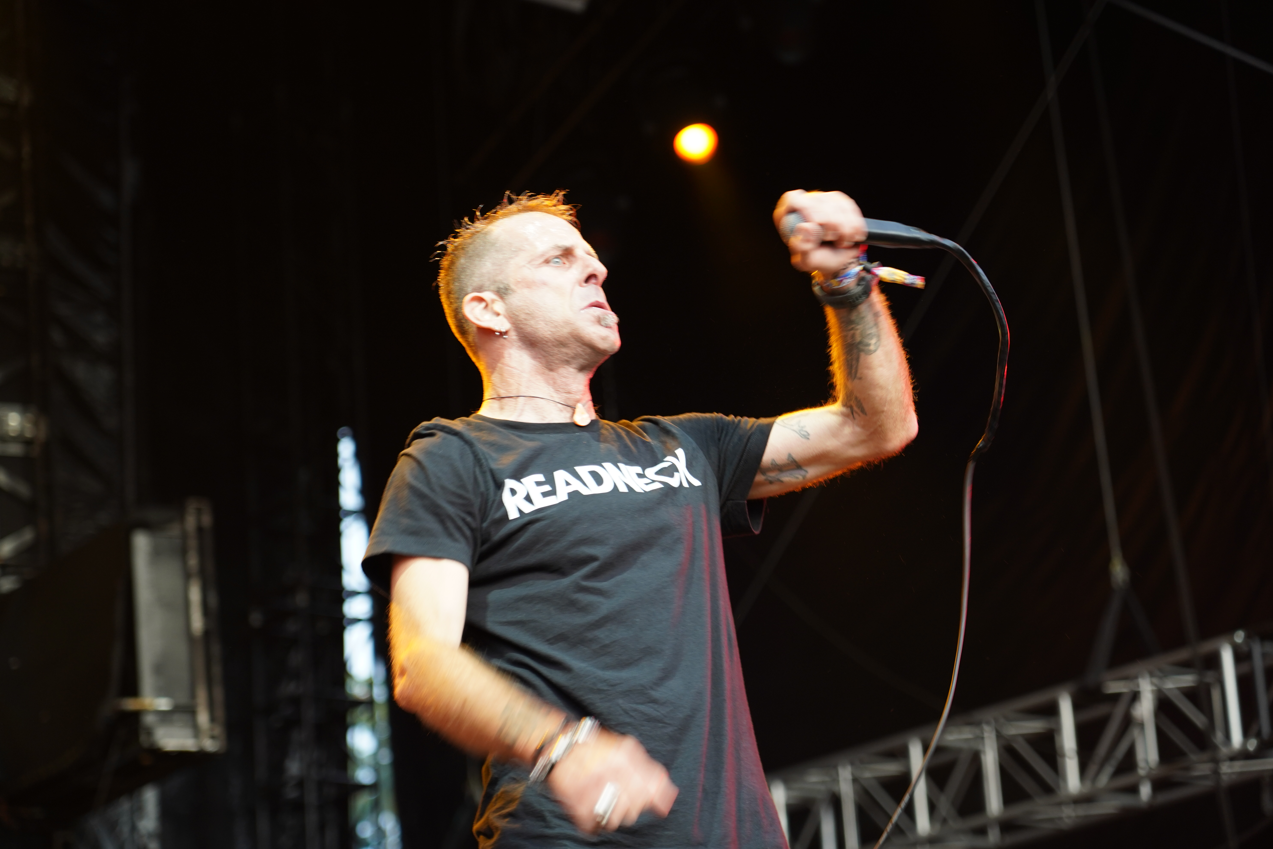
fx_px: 3748
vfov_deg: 12.9
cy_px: 428
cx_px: 642
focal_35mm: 106
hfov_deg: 19.3
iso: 800
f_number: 4
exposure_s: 1/125
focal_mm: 105
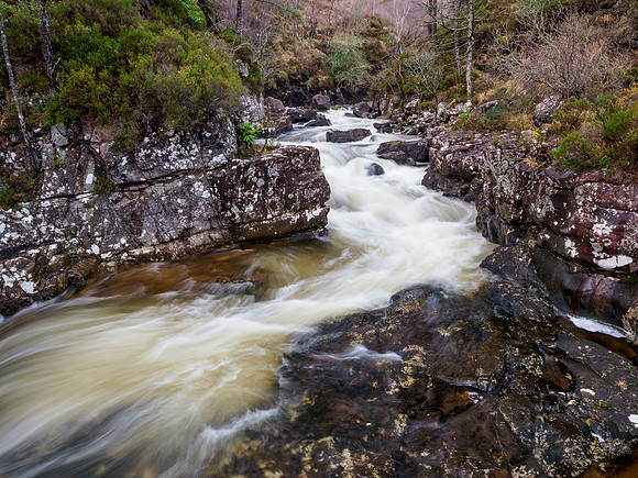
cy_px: 238
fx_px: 445
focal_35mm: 24
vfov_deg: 56.5
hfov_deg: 71.3
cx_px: 321
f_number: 7.1
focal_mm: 12
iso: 200
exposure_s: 1/1.67
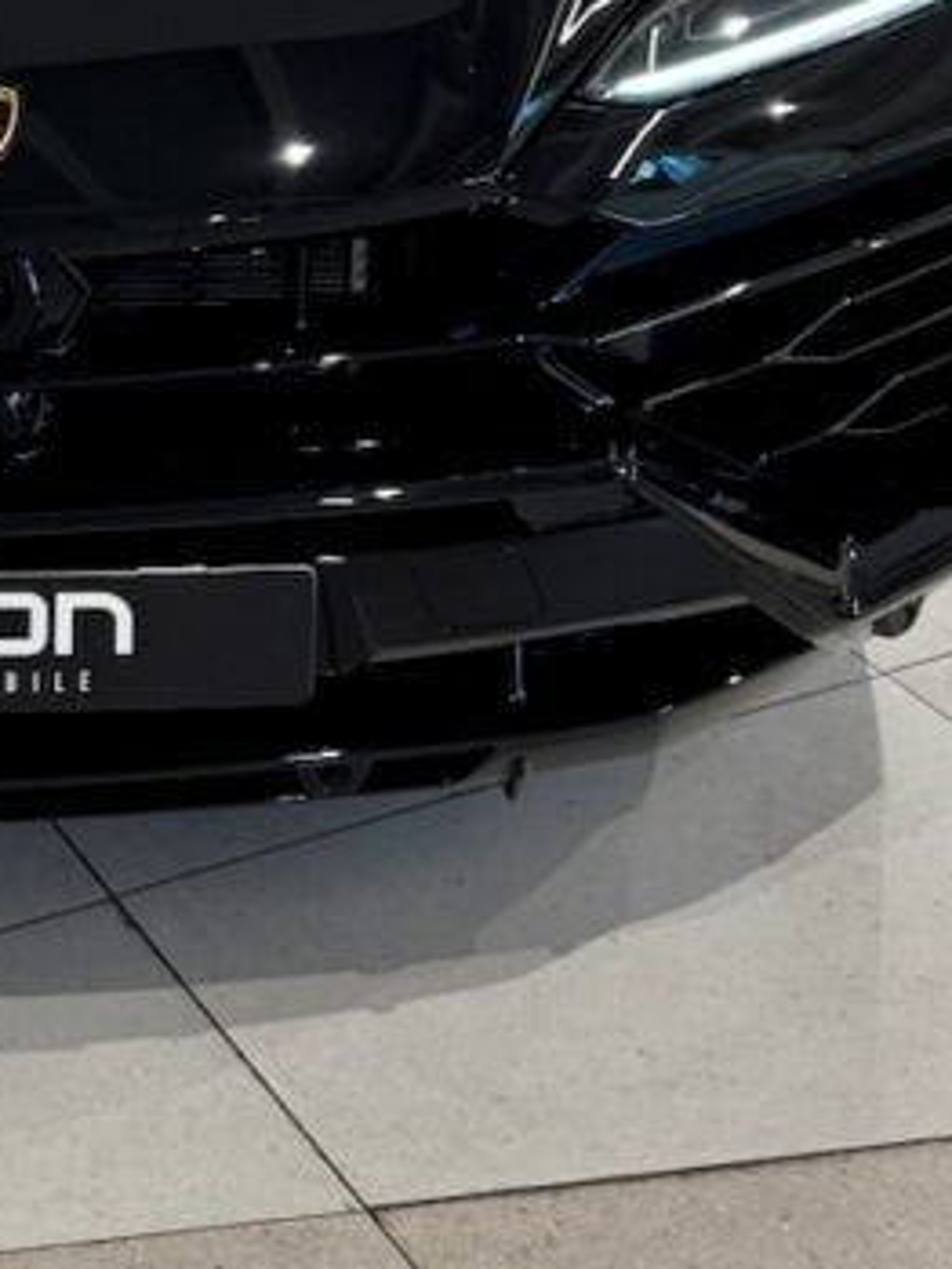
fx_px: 2675
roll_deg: -2.2
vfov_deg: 25.0
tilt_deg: -15.5
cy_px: -93
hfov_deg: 19.5
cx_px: -33
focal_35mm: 73
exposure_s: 1/101
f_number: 1.78
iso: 200
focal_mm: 6.76
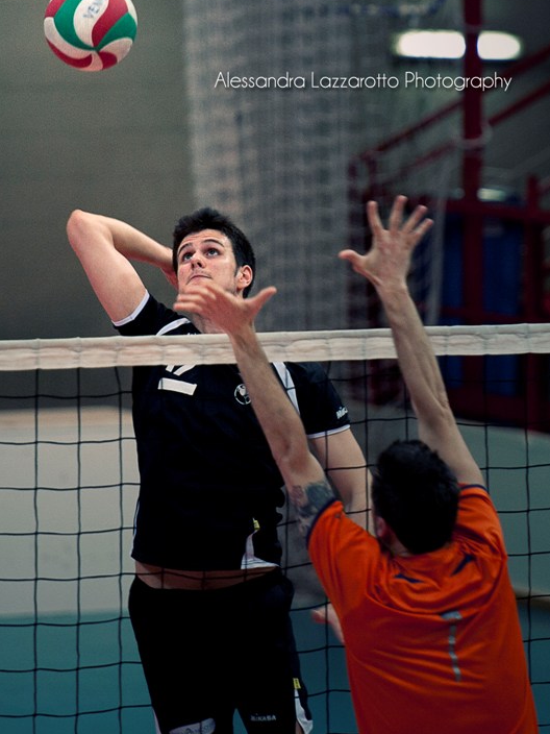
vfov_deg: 9.8
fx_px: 4279
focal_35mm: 202
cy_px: 351
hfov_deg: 7.4
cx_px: 276
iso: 1000
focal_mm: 185
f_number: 2.8
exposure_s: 1/400
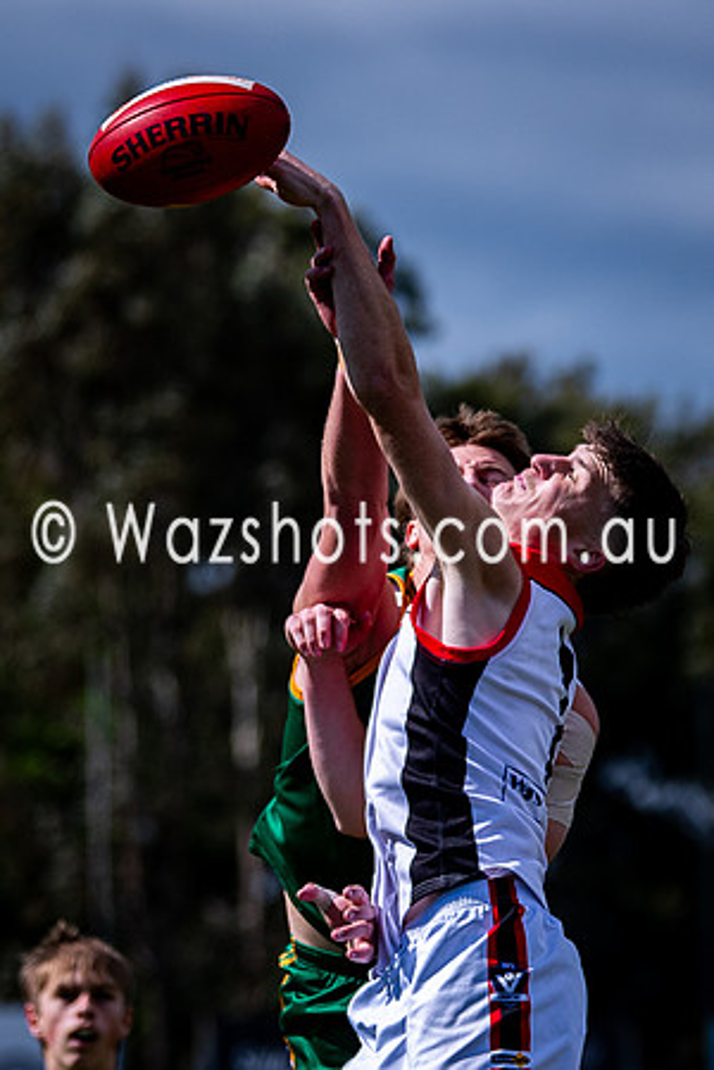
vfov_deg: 4.3
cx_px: 486
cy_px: 538
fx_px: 14377
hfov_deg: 2.8
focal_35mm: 483
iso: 100
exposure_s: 1/3200
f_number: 2.8
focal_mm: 130
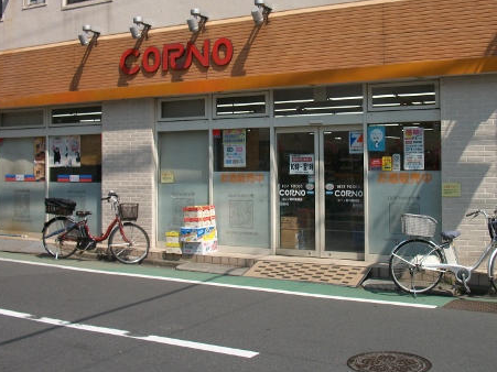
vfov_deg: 32.6
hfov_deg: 42.7
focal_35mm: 44
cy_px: 127
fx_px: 632
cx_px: 303
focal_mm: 5.7
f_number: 8.8
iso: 80
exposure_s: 1/161
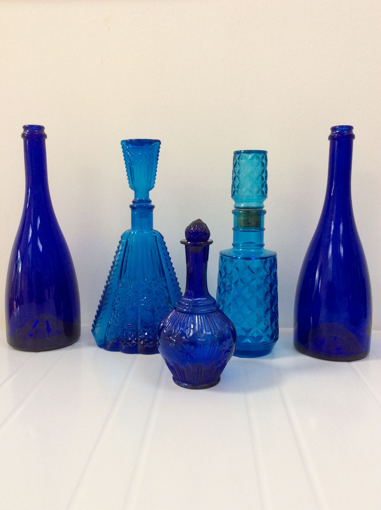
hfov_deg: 44.1
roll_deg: +0.8
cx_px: 190
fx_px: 471
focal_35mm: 32
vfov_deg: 56.9
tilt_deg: -9.3
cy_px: 255
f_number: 2.4
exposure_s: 1/30
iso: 40
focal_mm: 3.3
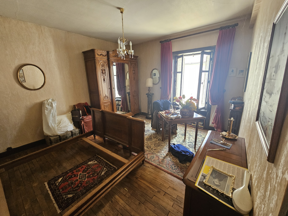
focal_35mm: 13
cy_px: 108
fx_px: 108
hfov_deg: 106.2
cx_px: 144
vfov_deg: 89.9
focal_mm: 2.2
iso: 320
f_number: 2.2
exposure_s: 1/50
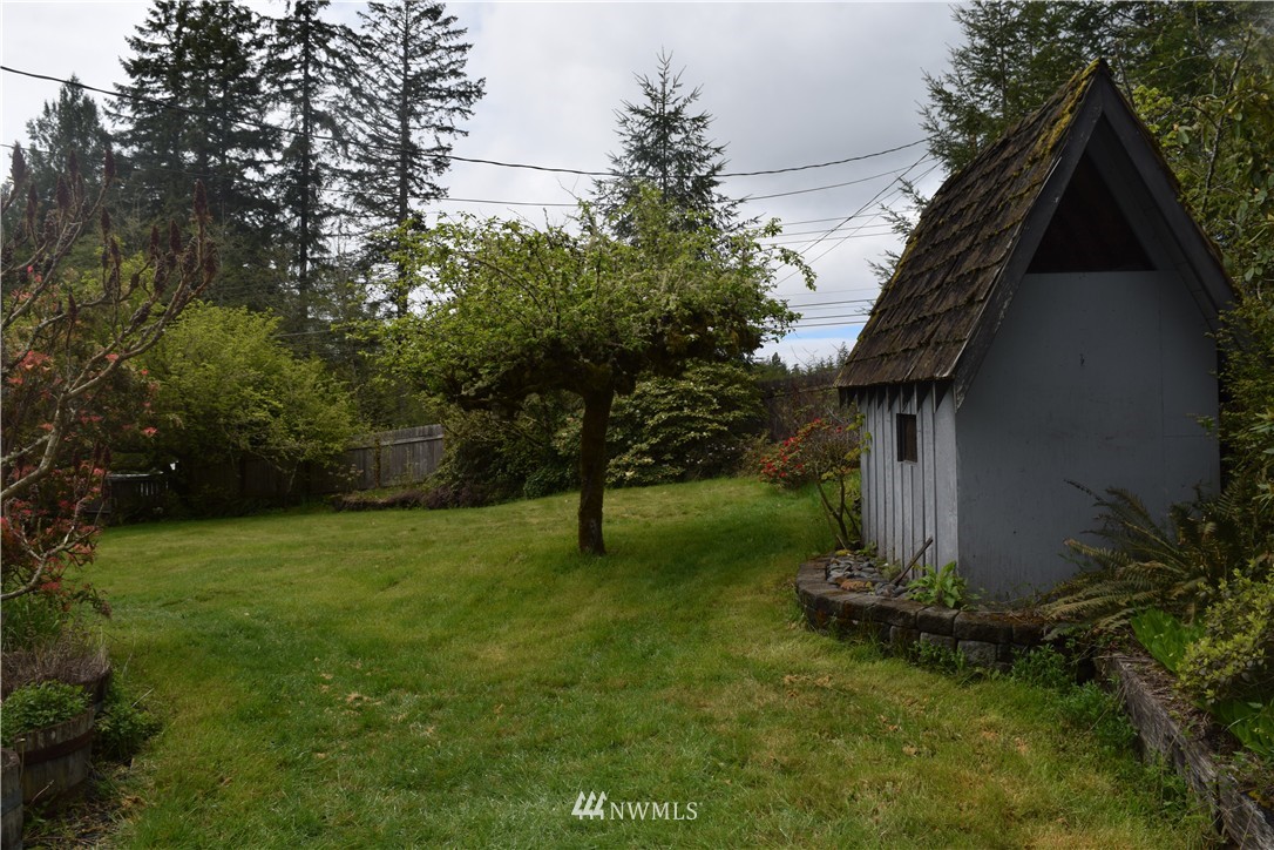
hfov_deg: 67.4
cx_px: 637
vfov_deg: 47.9
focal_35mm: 27
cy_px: 425
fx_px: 955
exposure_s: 1/200
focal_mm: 18
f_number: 10
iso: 100
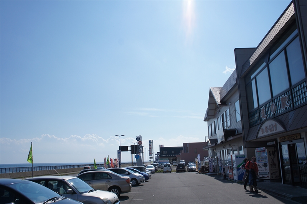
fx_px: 256
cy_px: 102
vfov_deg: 43.5
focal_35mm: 30
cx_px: 154
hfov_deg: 62.0
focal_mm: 20
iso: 200
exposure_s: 1/1000
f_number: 8
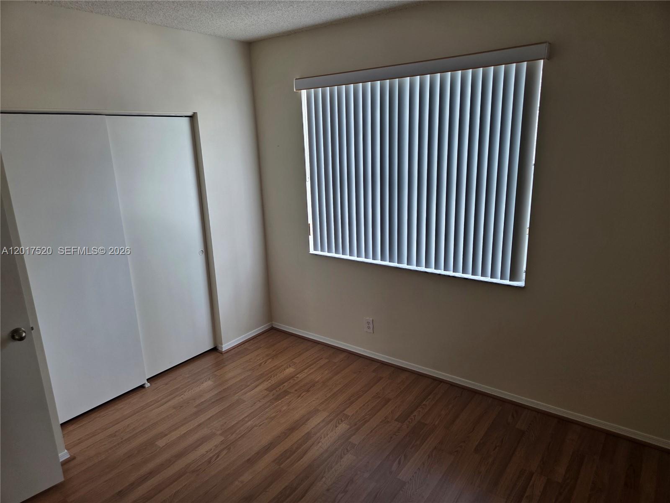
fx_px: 445
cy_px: 252
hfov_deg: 73.9
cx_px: 335
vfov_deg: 58.9
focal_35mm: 23
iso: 125
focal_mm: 5.4
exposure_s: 1/180
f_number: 1.8
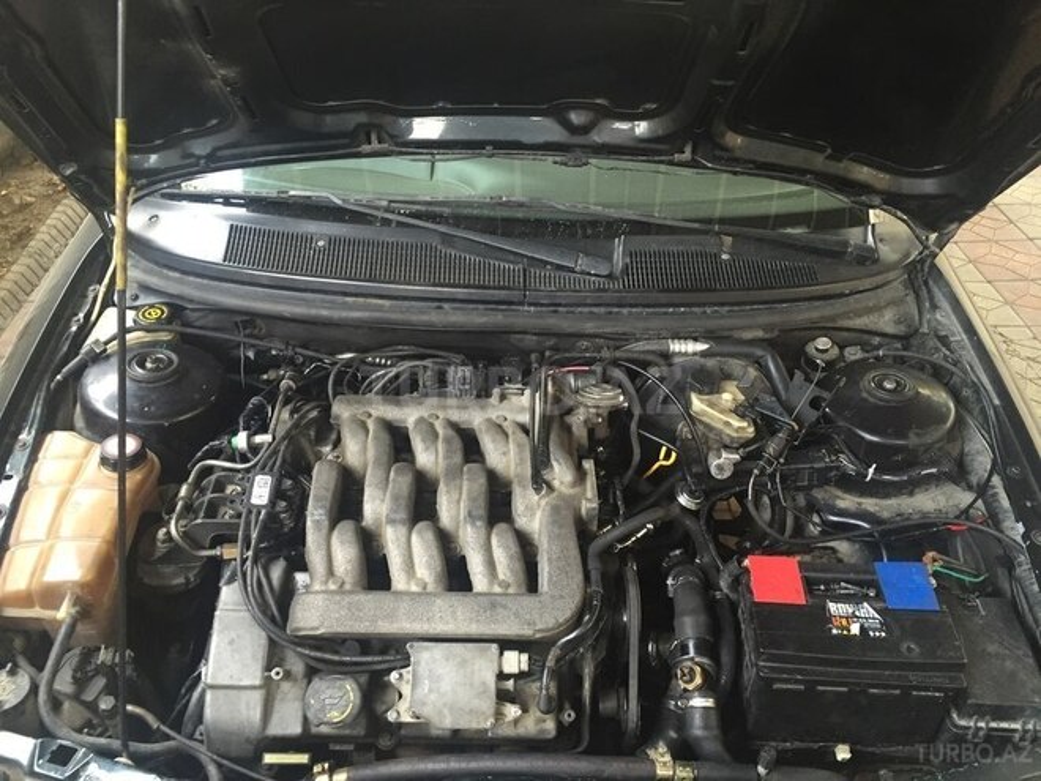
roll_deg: -4.4
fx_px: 872
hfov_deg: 61.7
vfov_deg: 48.2
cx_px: 520
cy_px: 390
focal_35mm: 29
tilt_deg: -35.4
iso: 160
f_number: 2.2
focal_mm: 4.15
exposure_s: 1/33
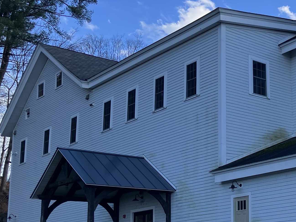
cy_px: 155
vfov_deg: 22.1
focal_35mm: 66
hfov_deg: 27.3
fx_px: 564
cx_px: 313
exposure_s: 1/991
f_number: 1.8
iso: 32
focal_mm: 3.99
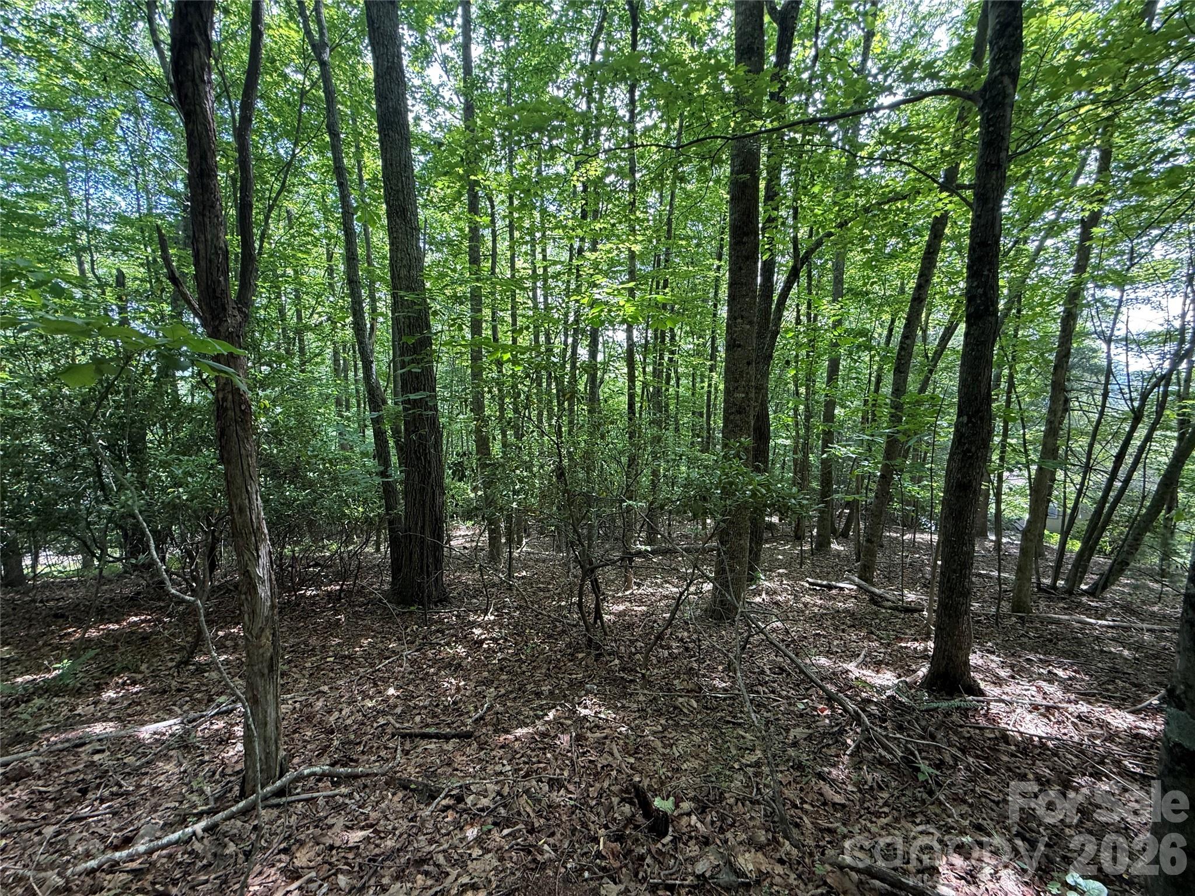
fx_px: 483
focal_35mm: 14
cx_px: 598
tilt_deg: -5.5
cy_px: 448
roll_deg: -0.7
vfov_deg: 85.7
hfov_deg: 102.1
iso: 125
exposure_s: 1/99
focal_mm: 2.22
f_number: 2.2
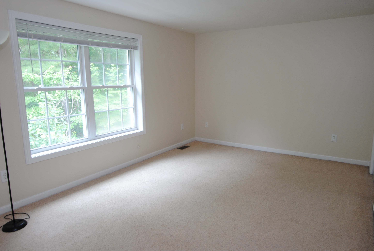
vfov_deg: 53.4
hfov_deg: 73.6
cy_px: 126
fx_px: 250
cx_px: 187
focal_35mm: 24
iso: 220
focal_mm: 16
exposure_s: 1/30
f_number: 2.8
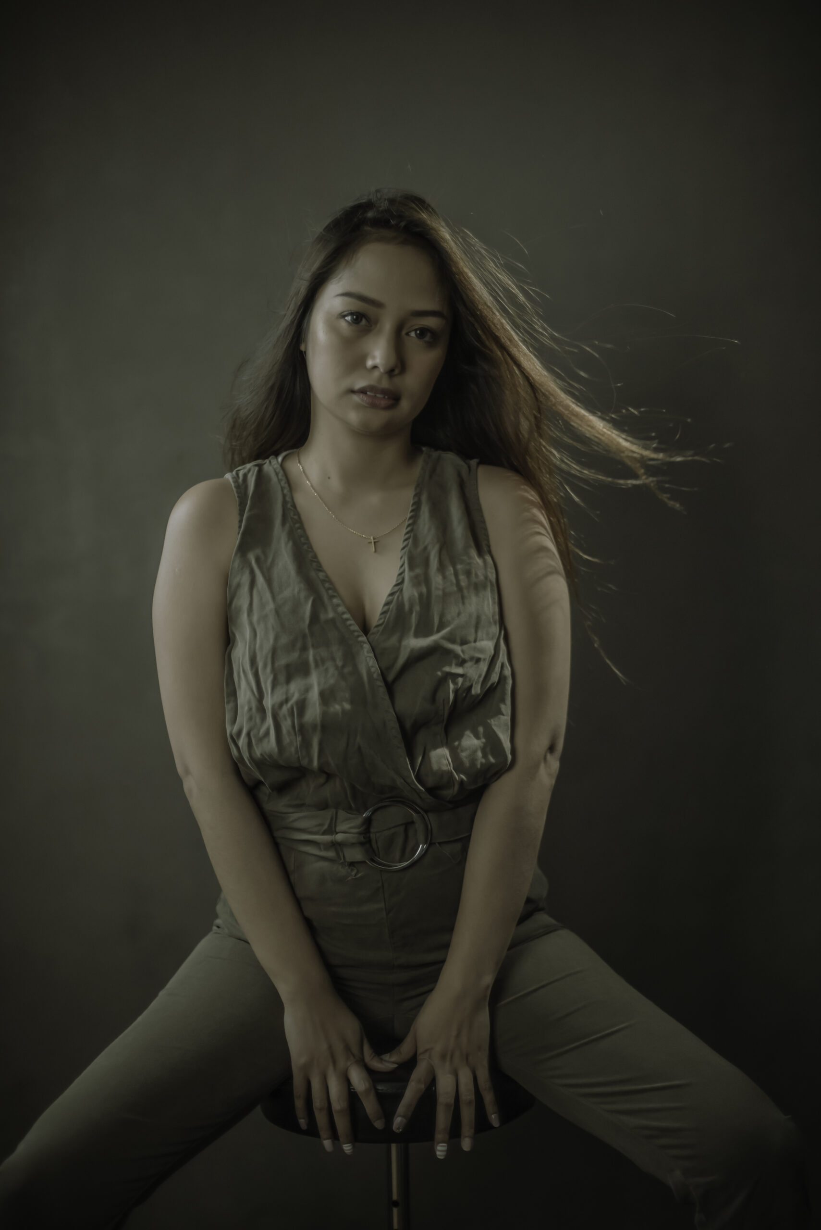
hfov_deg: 27.0
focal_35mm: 50
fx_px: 1709
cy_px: 615
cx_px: 410
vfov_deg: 39.6
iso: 500
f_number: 1.4
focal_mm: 50
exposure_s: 1/160
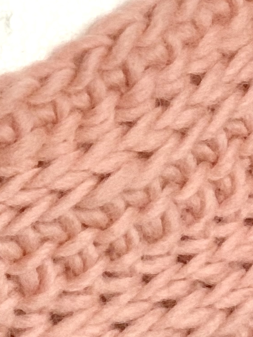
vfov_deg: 6.9
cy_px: 501
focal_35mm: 281
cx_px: 71
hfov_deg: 5.3
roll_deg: +0.6
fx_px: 2737
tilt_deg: -12.9
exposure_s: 1/61
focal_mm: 6
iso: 125
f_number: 2.4
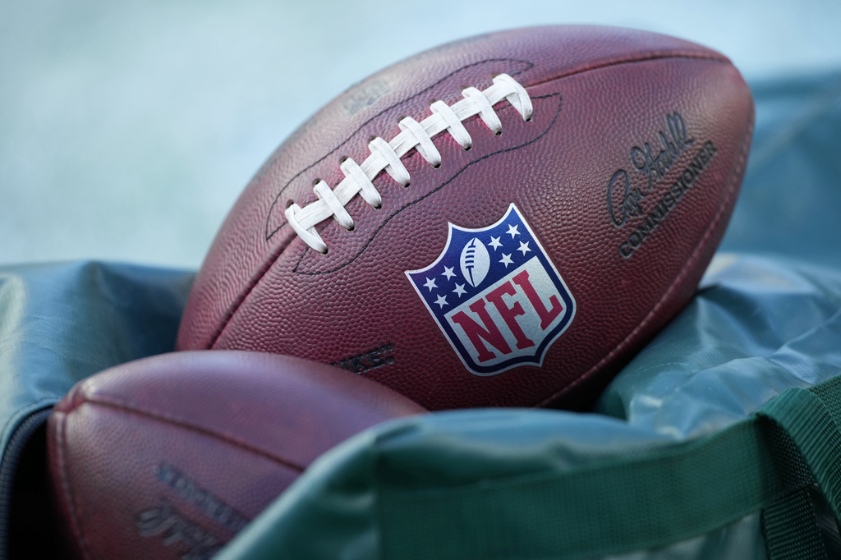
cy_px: 280
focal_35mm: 300
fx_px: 7006
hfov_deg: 6.9
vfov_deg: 4.6
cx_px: 420
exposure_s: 1/640
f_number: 2.8
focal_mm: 300
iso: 640
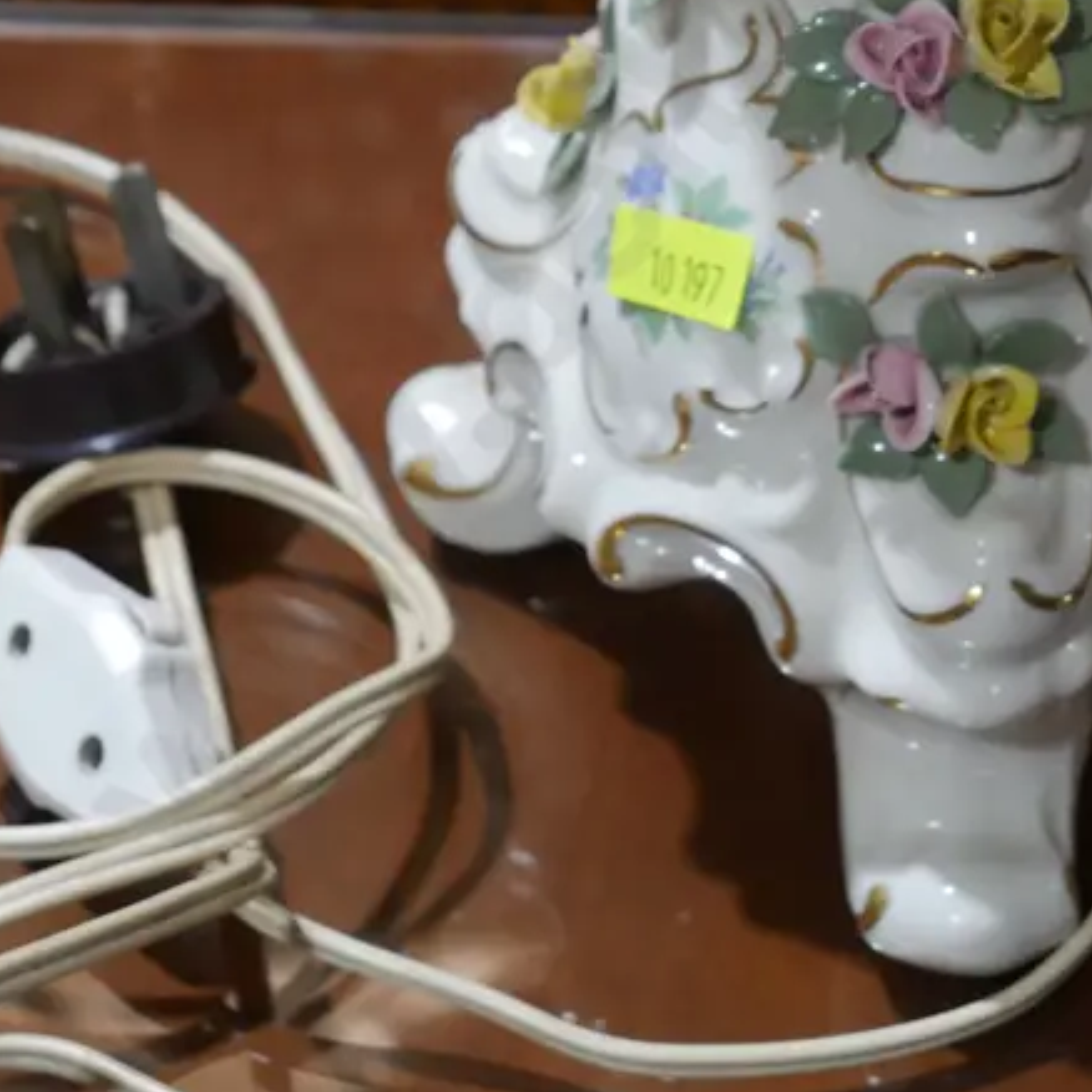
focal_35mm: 149
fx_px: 5318
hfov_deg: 11.7
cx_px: 896
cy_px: -177
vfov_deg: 11.5
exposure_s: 1/80
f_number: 5.5
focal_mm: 36
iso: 640
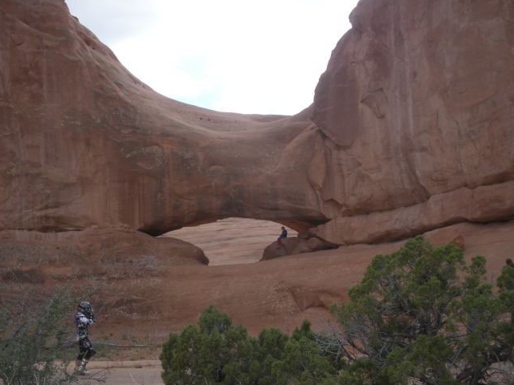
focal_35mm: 45
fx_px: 668
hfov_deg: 42.1
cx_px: 260
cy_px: 238
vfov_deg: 32.1
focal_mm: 6.3
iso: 64
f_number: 3.5
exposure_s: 1/400
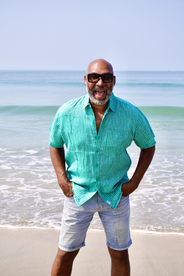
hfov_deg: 18.2
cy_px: 138
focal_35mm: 75
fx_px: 575
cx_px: 92
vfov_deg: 27.0
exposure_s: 1/500
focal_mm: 50
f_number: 5.6
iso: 100
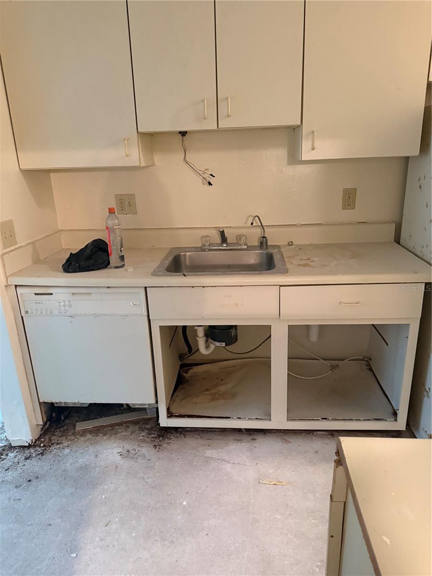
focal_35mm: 24
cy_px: 288
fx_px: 399
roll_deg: +2.5
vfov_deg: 71.6
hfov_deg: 56.8
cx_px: 216
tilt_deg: -18.9
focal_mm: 6.76
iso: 800
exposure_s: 1/40
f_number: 1.78
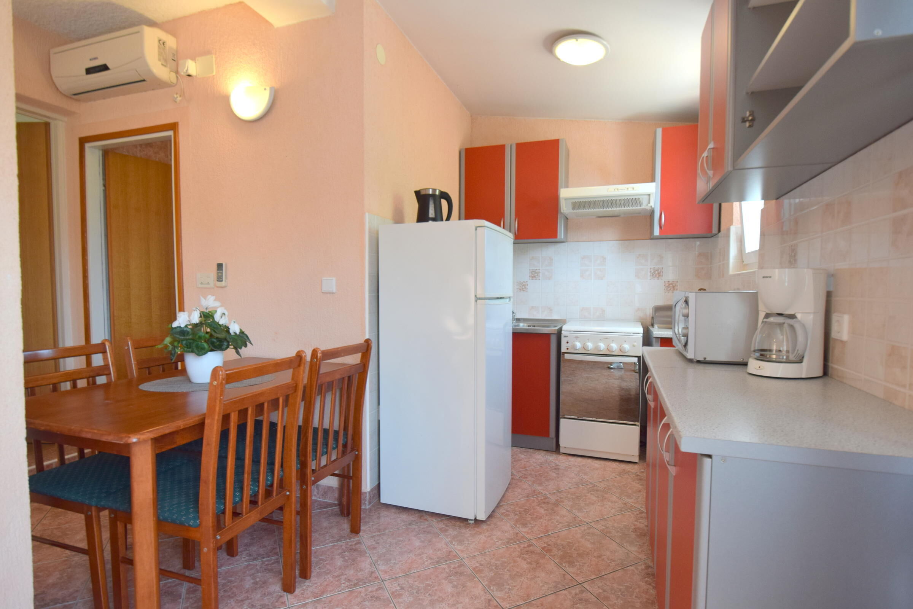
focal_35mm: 18
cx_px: 456
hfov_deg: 90.0
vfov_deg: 67.4
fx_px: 456
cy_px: 304
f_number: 5.6
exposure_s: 1/125
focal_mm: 12
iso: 400
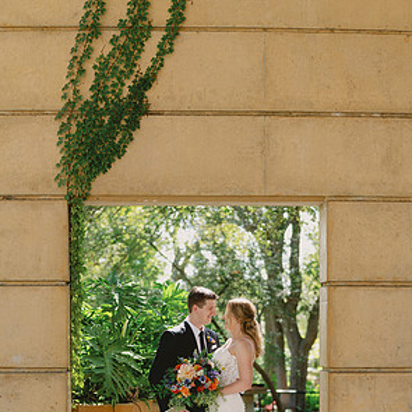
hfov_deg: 17.2
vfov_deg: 17.1
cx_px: 208
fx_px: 1360
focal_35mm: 101
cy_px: 303
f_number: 2.8
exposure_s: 1/250
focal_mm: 78
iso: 200
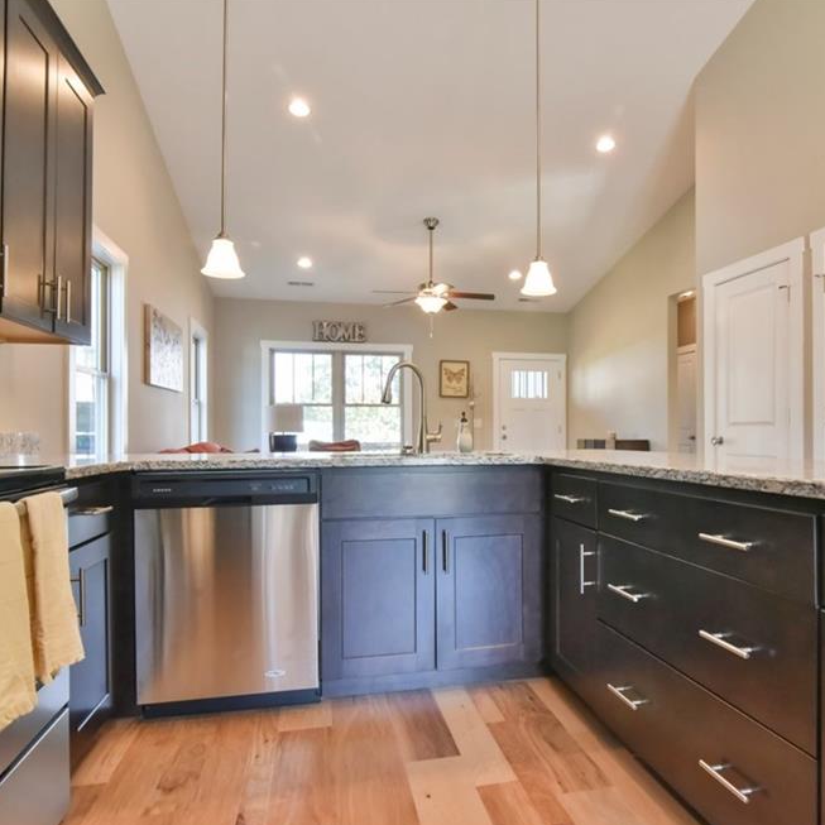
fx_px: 647
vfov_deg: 65.0
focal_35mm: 24
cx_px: 484
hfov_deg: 64.6
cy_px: 425
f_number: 10
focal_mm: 18
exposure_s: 1/100
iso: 4000
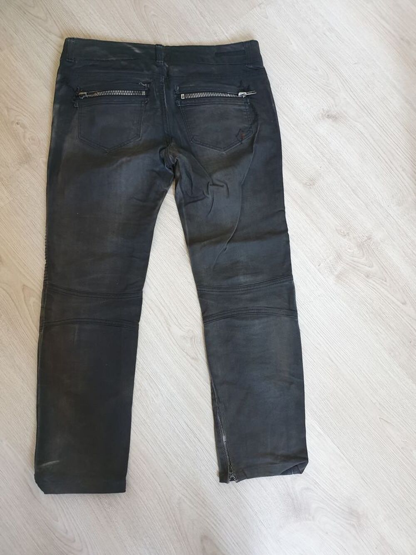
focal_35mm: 26
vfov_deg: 67.3
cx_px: 208
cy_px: 278
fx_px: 417
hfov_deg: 53.1
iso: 250
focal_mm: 4.3
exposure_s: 1/31
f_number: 1.5
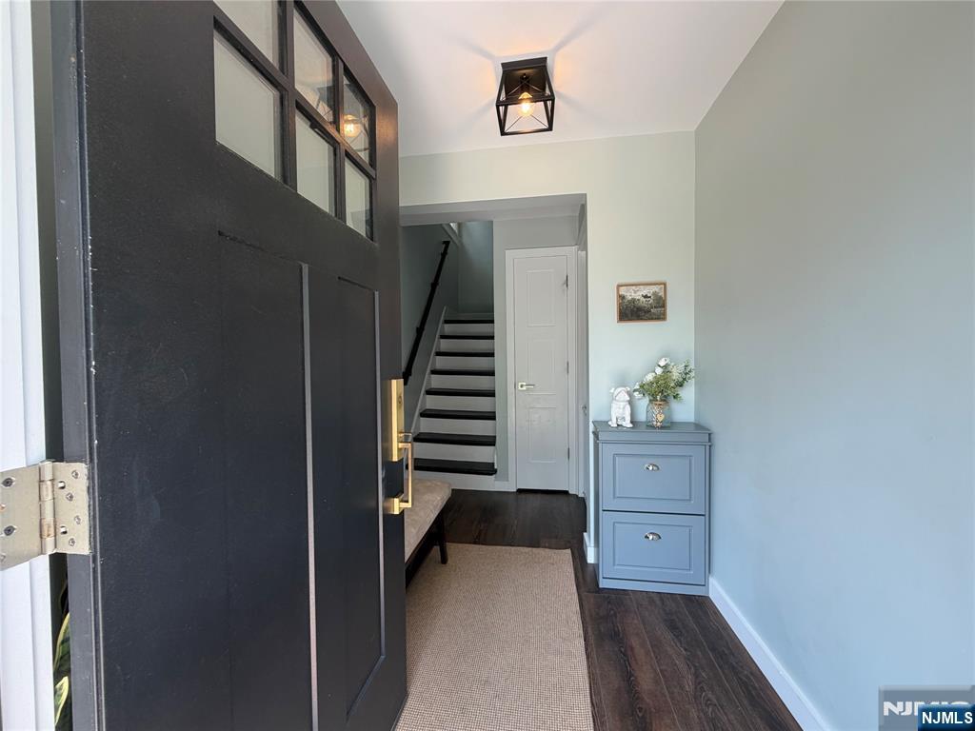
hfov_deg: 102.1
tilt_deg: -0.3
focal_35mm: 14
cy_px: 366
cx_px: 488
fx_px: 394
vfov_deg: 85.7
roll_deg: +1.6
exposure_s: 1/120
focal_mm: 2.22
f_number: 2.2
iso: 80
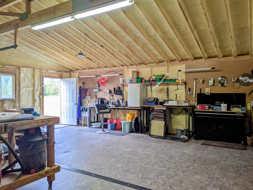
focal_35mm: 27
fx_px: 197
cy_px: 95
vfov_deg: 51.4
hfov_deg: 65.3
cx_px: 126
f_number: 1.8
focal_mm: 4.44
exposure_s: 1/120
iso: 44
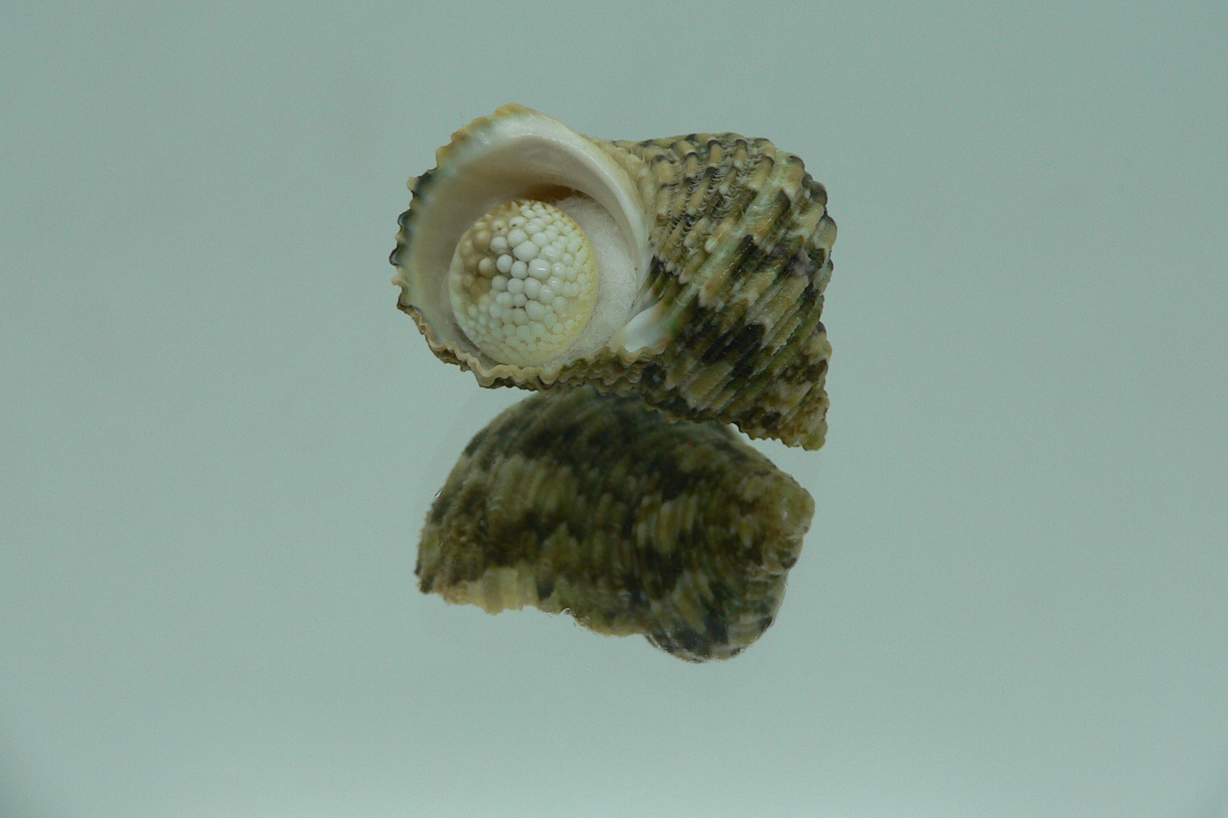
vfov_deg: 34.1
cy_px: 346
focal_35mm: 39
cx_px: 615
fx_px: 1330
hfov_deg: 49.6
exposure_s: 1/60
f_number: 2.8
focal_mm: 4.6
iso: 80
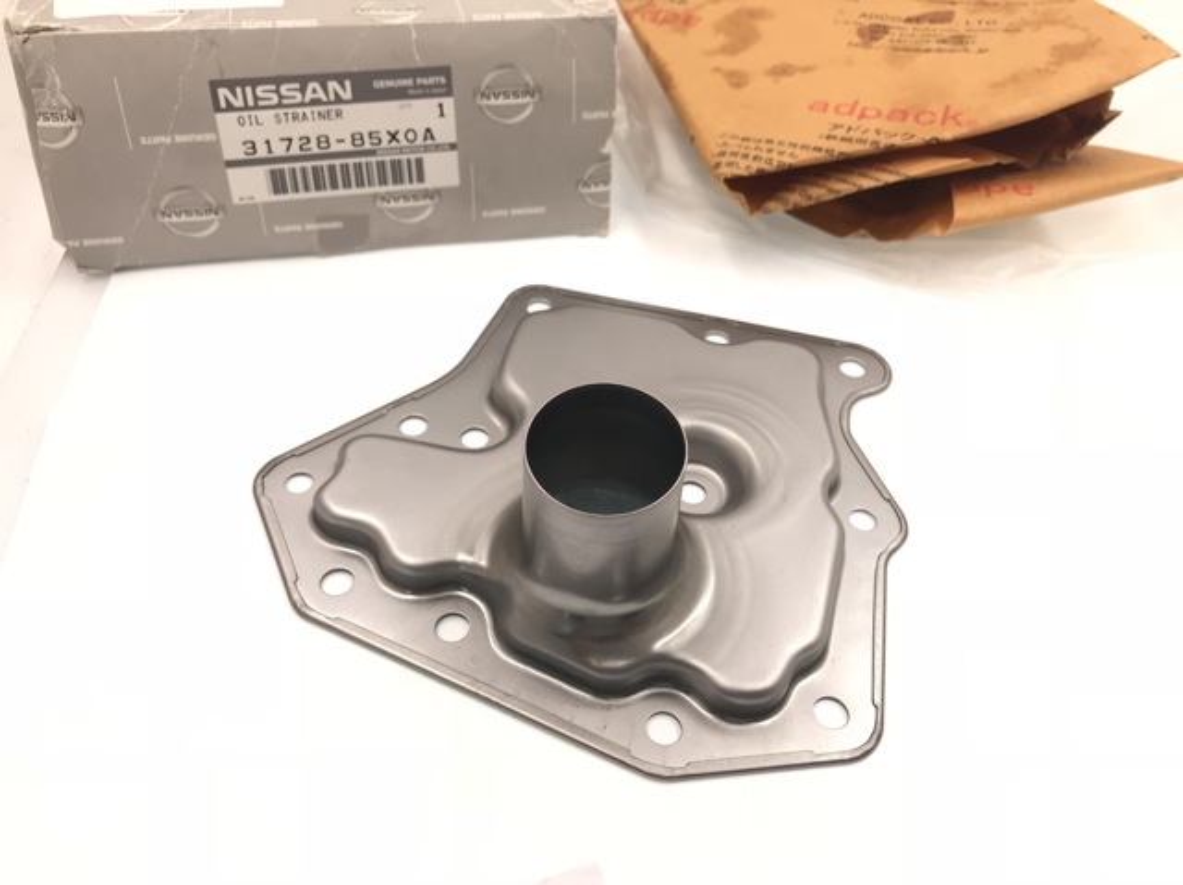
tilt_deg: -49.4
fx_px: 956
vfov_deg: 49.7
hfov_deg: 63.5
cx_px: 592
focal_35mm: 28
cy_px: 442
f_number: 1.8
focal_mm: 3.99
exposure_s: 1/273
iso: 20
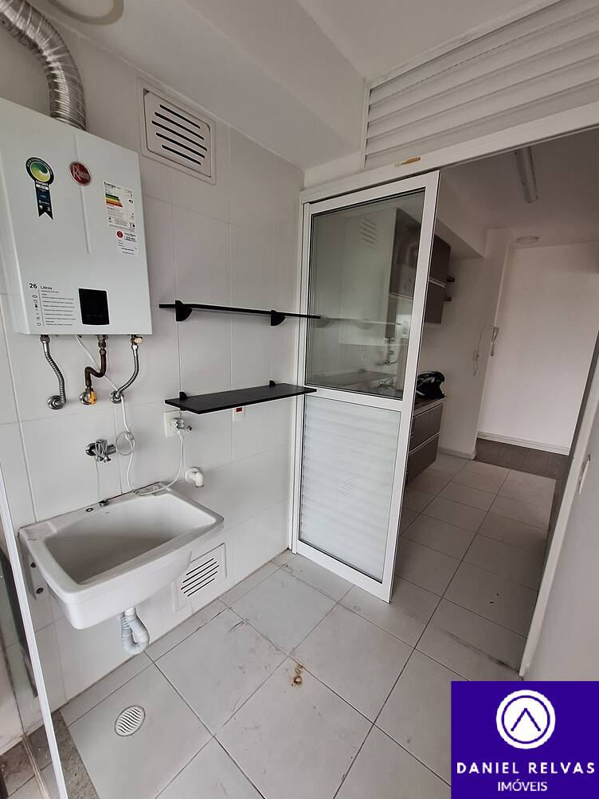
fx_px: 323
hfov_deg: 85.6
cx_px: 292
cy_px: 412
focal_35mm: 14
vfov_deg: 102.0
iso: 125
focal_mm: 1.74
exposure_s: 1/40
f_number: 2.2
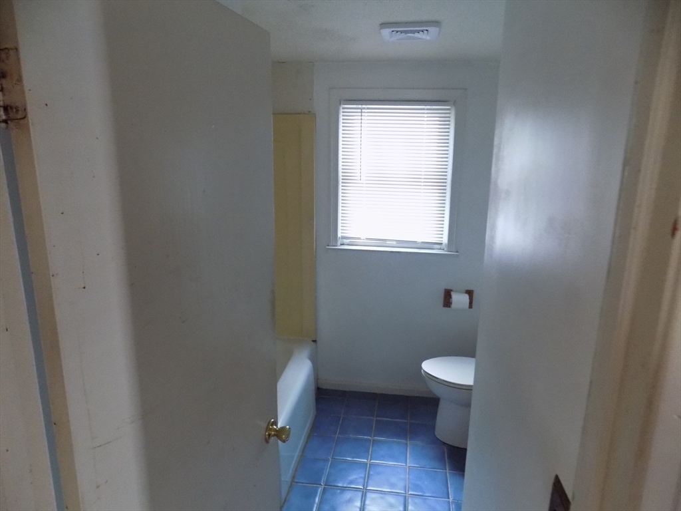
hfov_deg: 73.9
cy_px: 256
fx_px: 452
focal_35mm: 23
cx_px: 340
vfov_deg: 58.9
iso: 400
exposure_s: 1/6
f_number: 3.1
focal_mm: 4
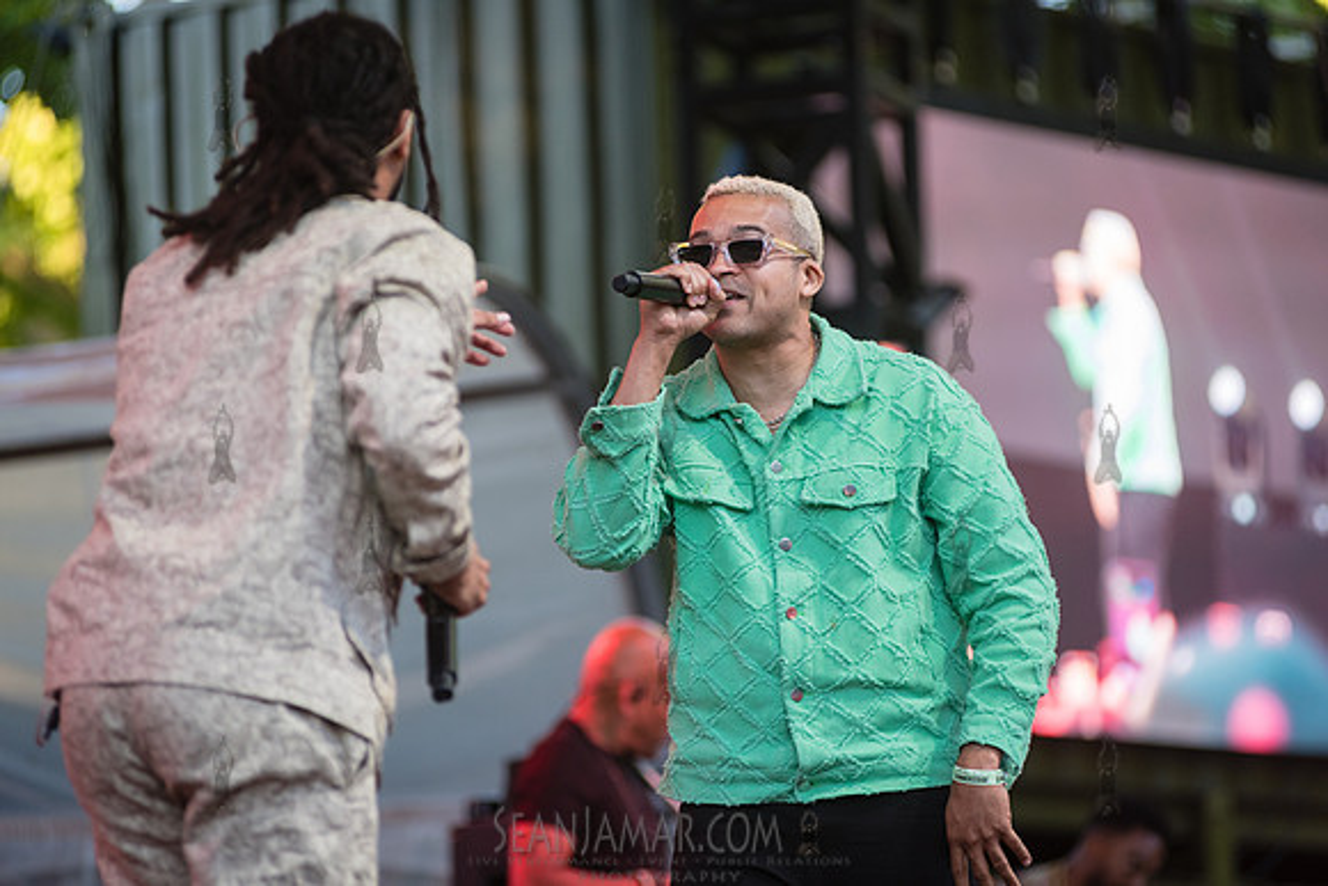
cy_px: 443
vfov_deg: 6.9
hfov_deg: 10.3
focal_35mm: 200
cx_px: 664
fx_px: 7379
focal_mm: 200
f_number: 3.5
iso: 1000
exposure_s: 1/500
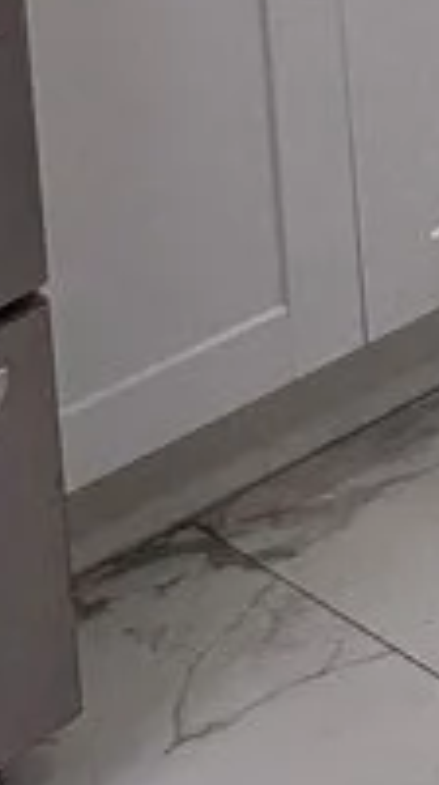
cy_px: -934
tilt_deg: -5.9
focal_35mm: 134
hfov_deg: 7.6
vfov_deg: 13.1
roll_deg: +2.5
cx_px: 1419
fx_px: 2782
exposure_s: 1/170
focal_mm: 6.76
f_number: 1.78
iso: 80
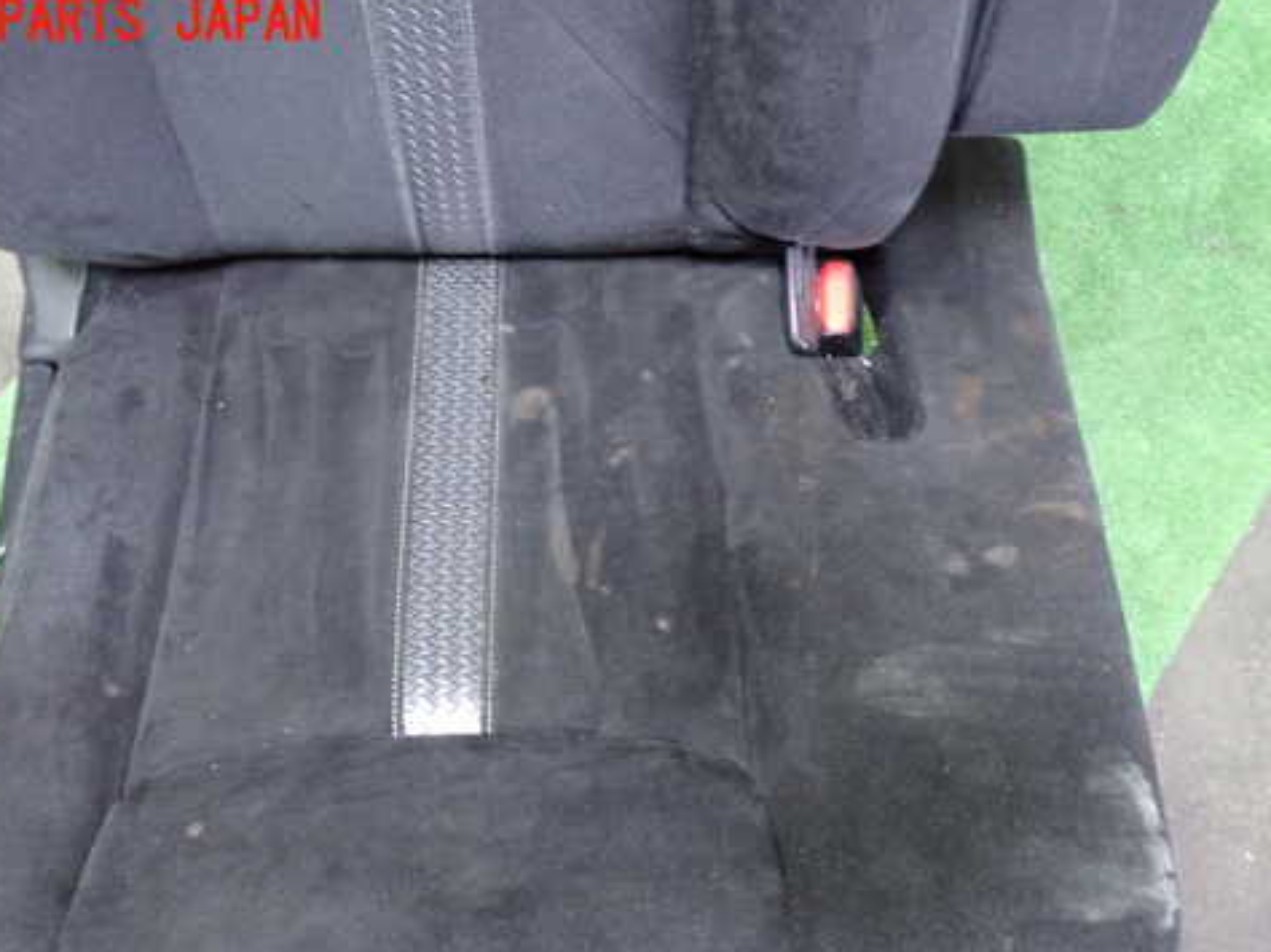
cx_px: 638
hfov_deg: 49.0
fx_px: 1395
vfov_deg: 37.5
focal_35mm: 38
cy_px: 593
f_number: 2.3
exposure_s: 1/30
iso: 800
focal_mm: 5.4
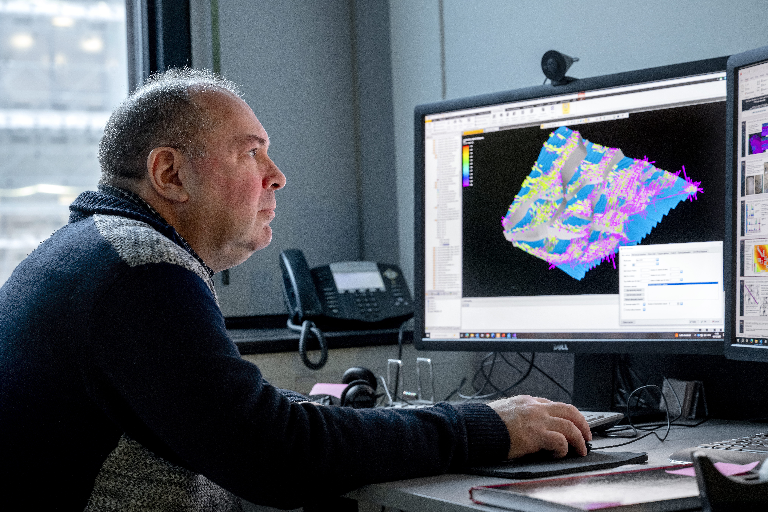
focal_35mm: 70
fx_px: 1493
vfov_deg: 19.5
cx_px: 384
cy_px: 256
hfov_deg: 28.8
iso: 1600
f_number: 5.6
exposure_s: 1/30
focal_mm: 70
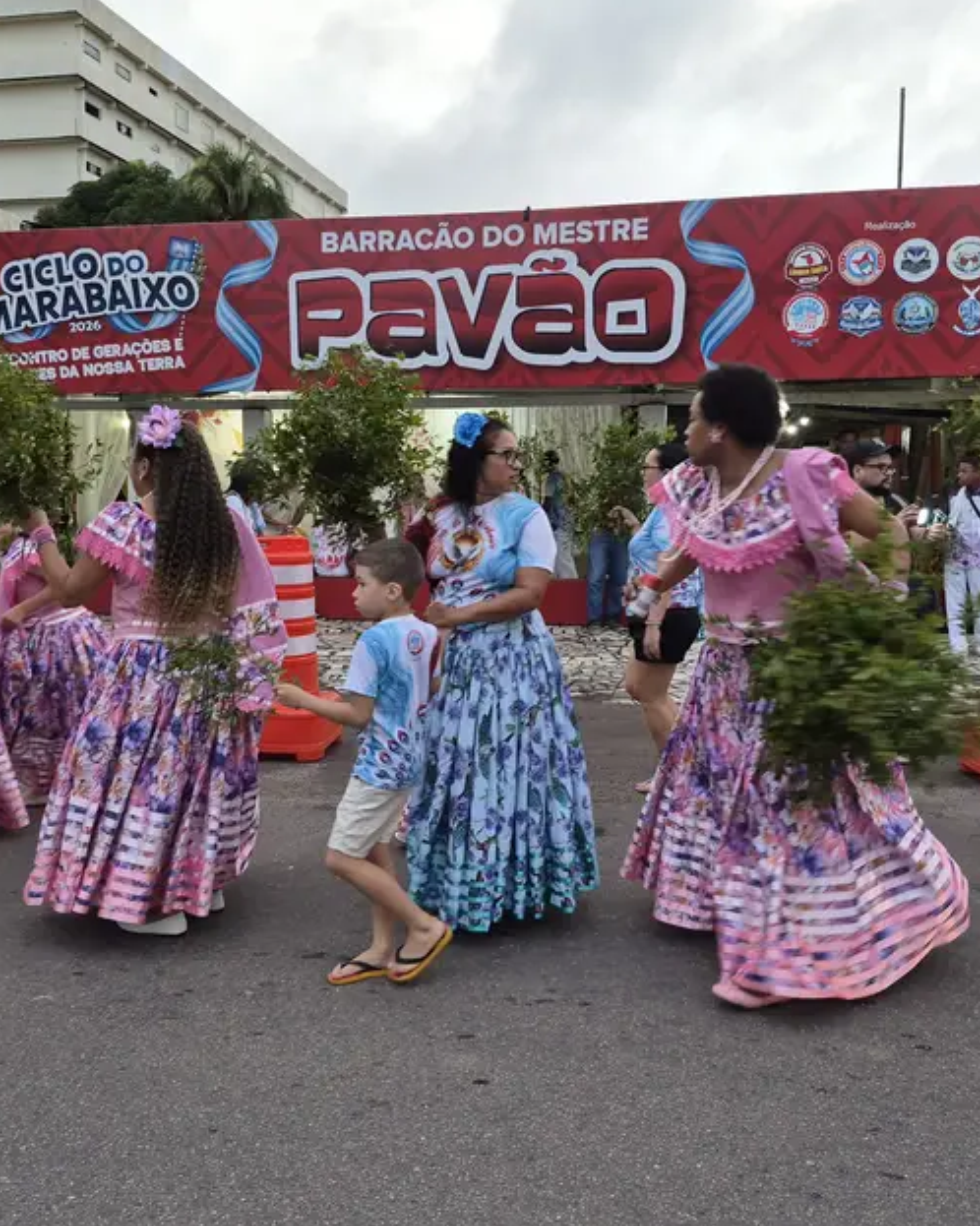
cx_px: 457
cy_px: 595
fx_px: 1124
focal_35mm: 31
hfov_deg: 47.1
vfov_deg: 57.2
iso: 100
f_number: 1.8
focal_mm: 5.4
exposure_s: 1/120
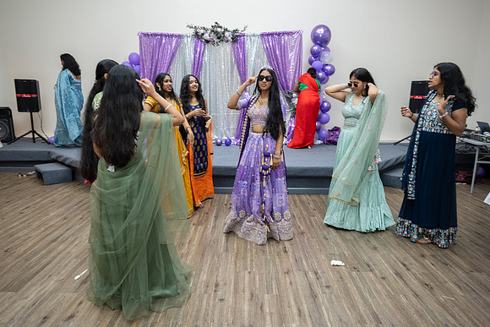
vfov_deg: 52.8
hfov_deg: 73.3
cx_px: 245
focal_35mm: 24
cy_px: 164
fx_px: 329
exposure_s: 1/160
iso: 1000
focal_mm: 24
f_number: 4.5
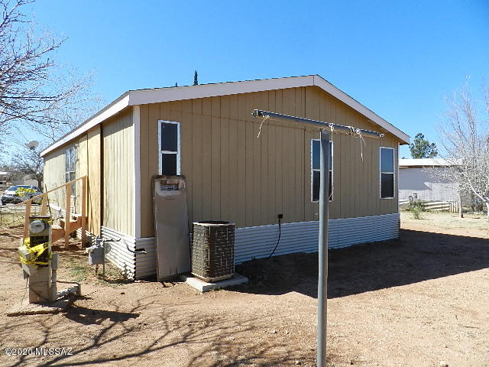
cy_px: 184
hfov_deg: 73.9
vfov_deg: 58.9
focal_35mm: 23
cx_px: 244
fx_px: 325
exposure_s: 1/800
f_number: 4
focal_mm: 4
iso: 160
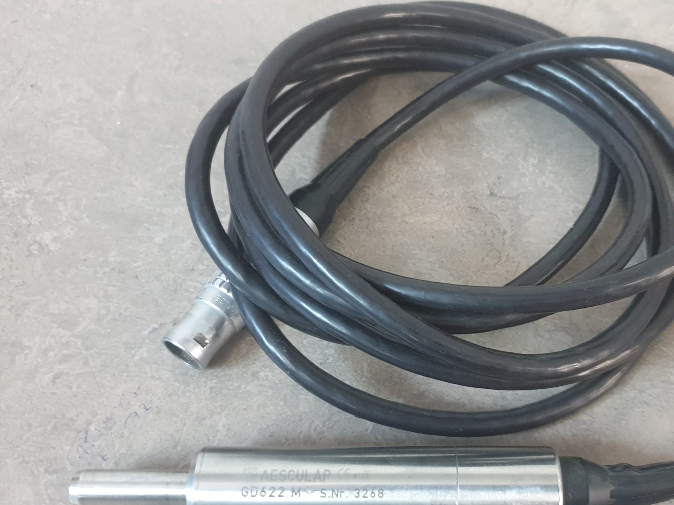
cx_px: 416
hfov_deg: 49.7
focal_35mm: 37
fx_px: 720
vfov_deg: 38.6
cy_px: 289
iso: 320
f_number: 1.5
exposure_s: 1/33
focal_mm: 4.3
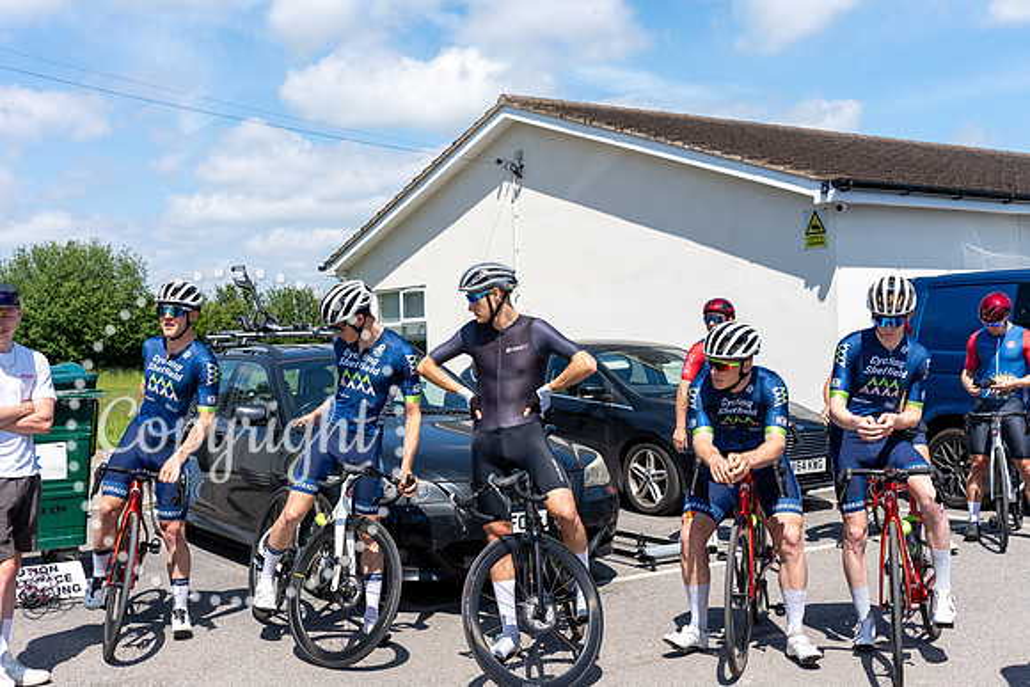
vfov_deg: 32.6
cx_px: 515
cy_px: 344
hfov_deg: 47.4
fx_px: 1173
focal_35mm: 41
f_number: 5.6
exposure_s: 1/500
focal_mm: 41
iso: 100
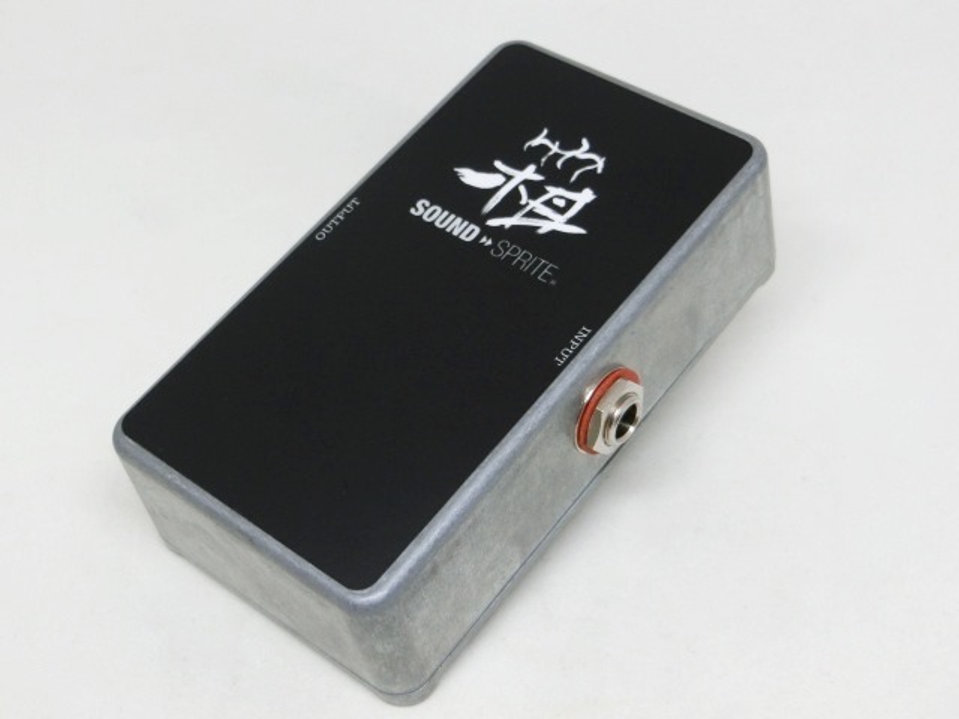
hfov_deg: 32.2
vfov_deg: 24.4
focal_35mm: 60
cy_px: 360
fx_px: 1662
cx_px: 480
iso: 250
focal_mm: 10.7
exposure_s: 1/125
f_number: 5
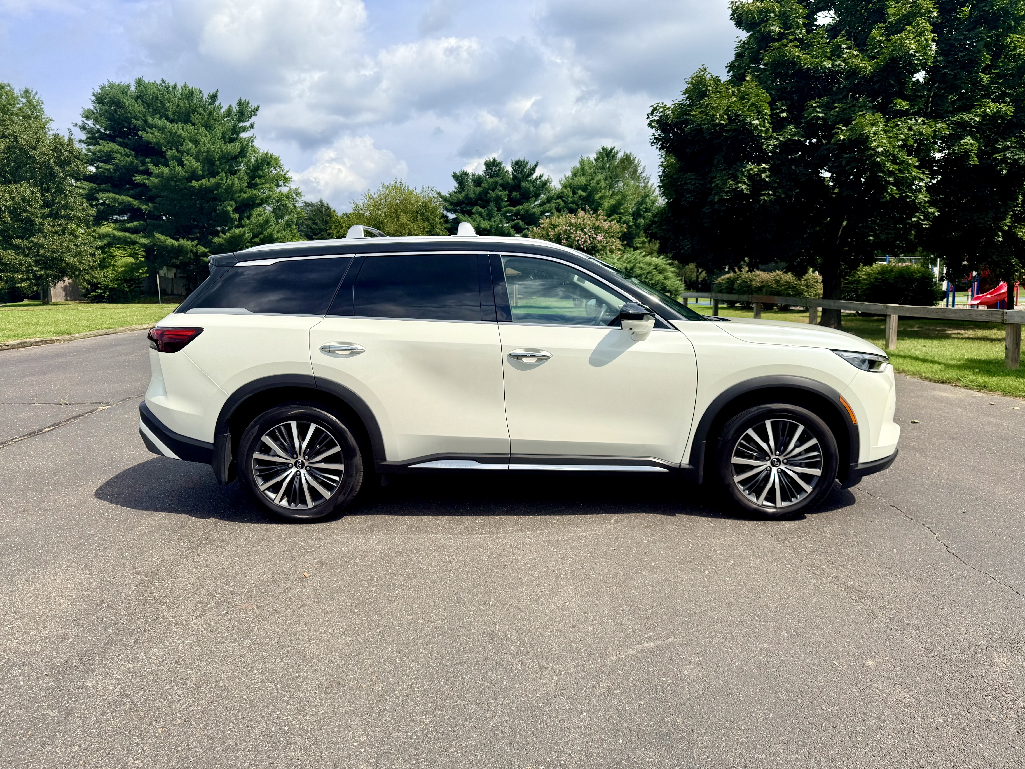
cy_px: 384
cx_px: 512
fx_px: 711
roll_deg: +1.0
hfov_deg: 71.6
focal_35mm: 24
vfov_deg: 56.8
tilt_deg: -7.9
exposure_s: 1/6173
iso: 80
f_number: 1.78
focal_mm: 6.76
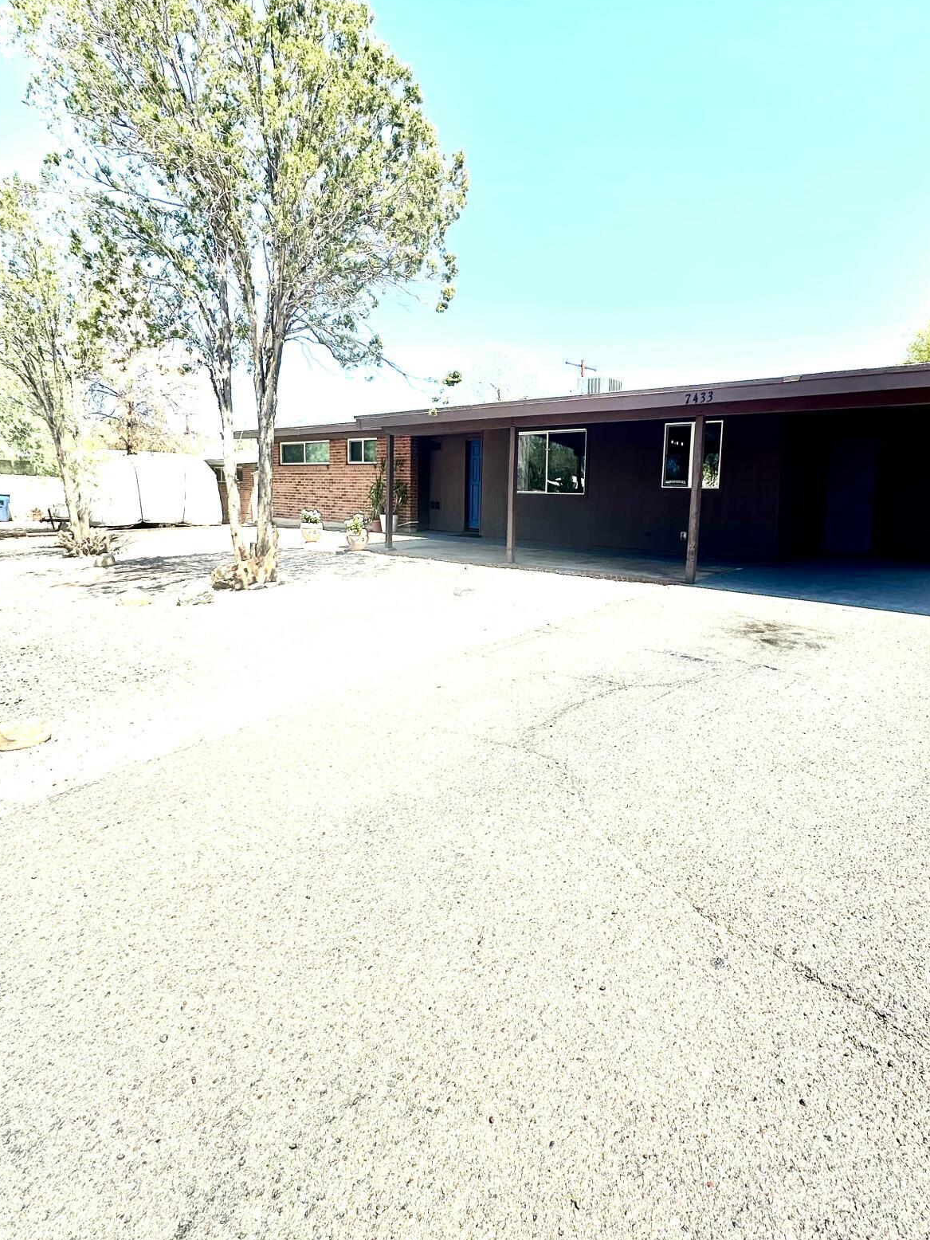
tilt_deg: -6.6
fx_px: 645
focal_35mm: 18
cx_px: 522
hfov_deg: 71.3
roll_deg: -2.5
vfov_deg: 87.6
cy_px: 575
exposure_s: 1/1689
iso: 40
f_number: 2.2
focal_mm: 2.22
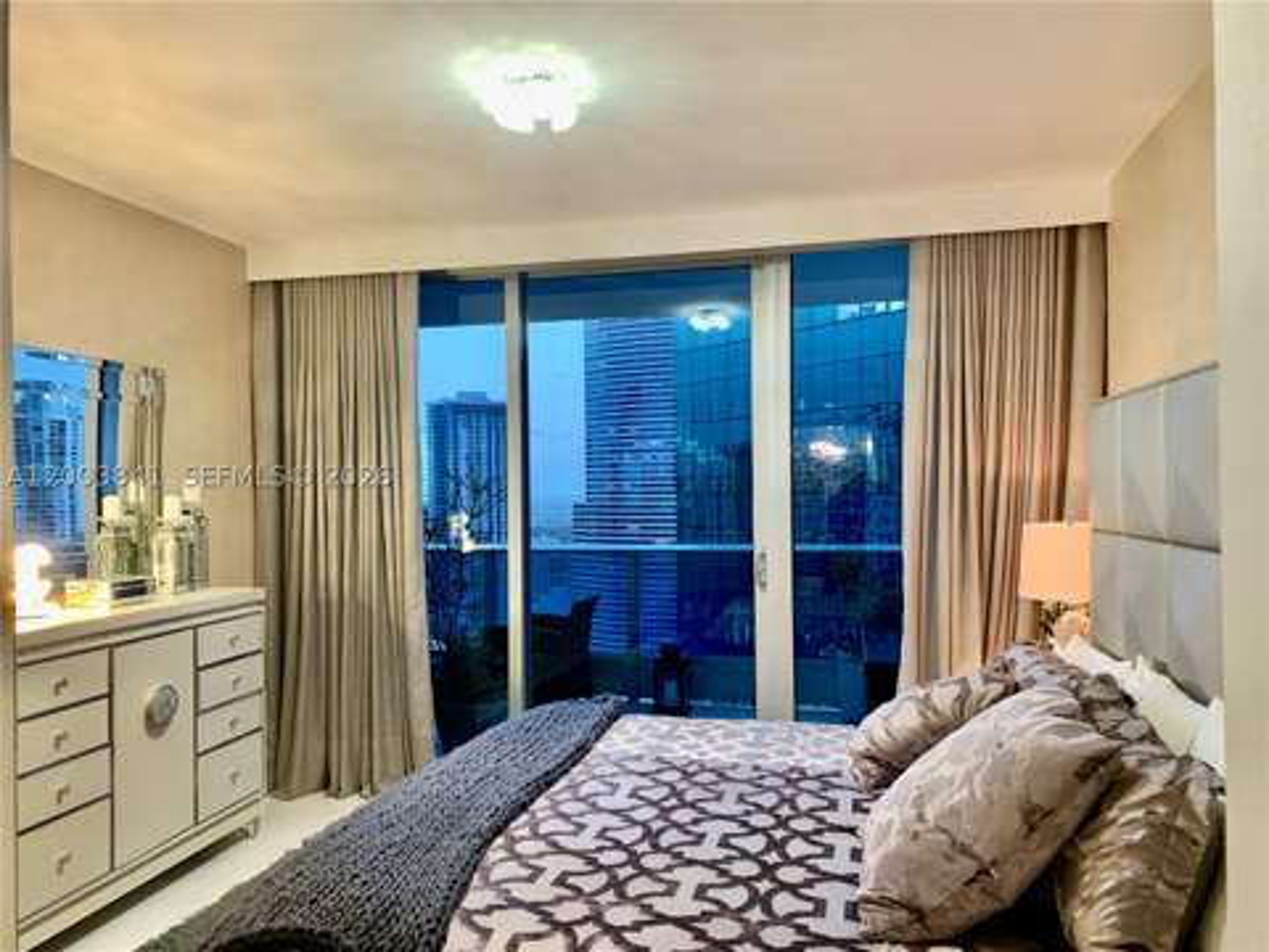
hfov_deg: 67.3
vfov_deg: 53.1
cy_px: 476
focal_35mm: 26
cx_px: 634
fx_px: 953
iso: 200
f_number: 1.8
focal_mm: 4.25
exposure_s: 1/60
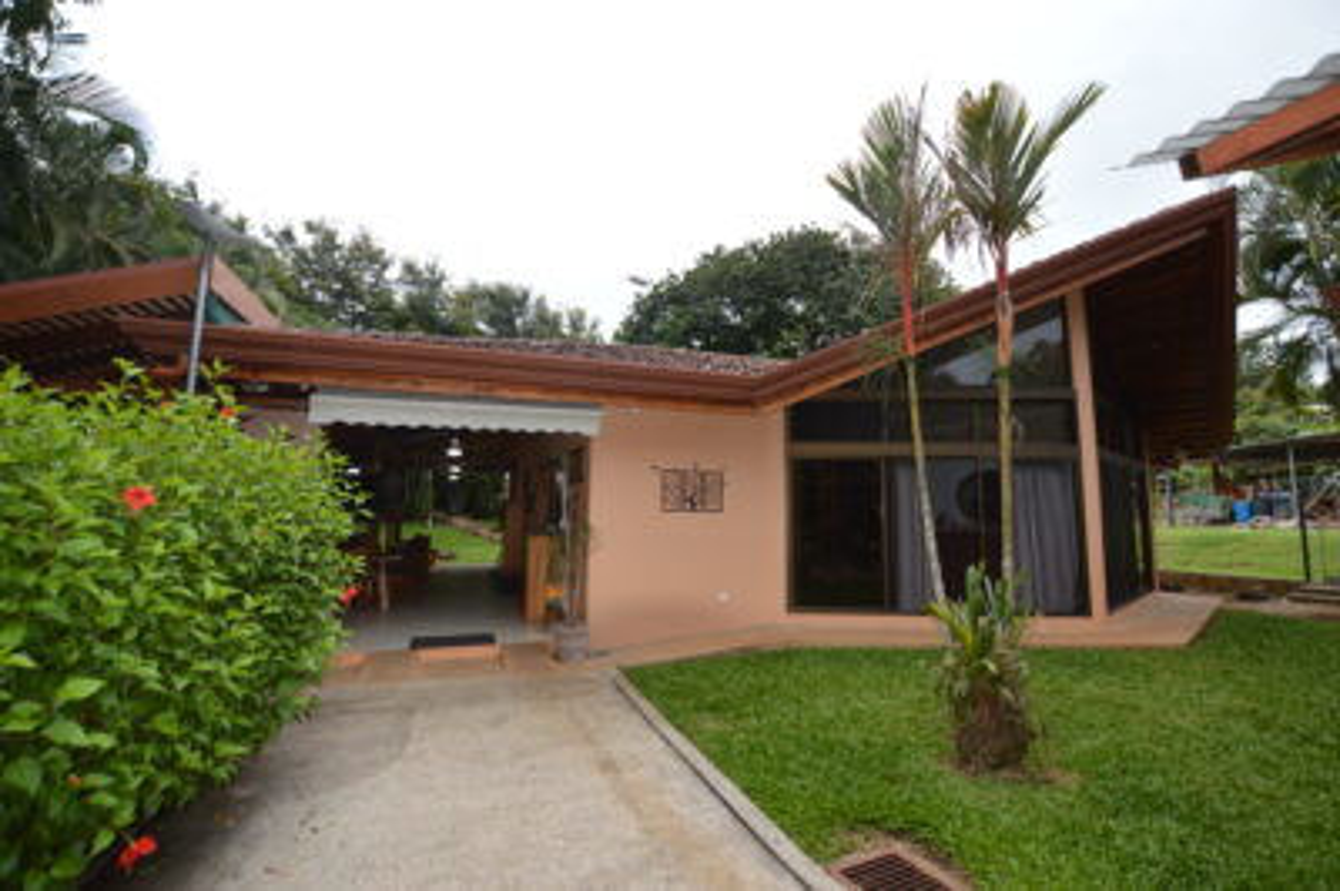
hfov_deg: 100.4
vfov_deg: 77.2
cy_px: 446
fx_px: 558
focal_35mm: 15
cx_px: 670
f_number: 4
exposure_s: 1/125
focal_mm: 10
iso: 110
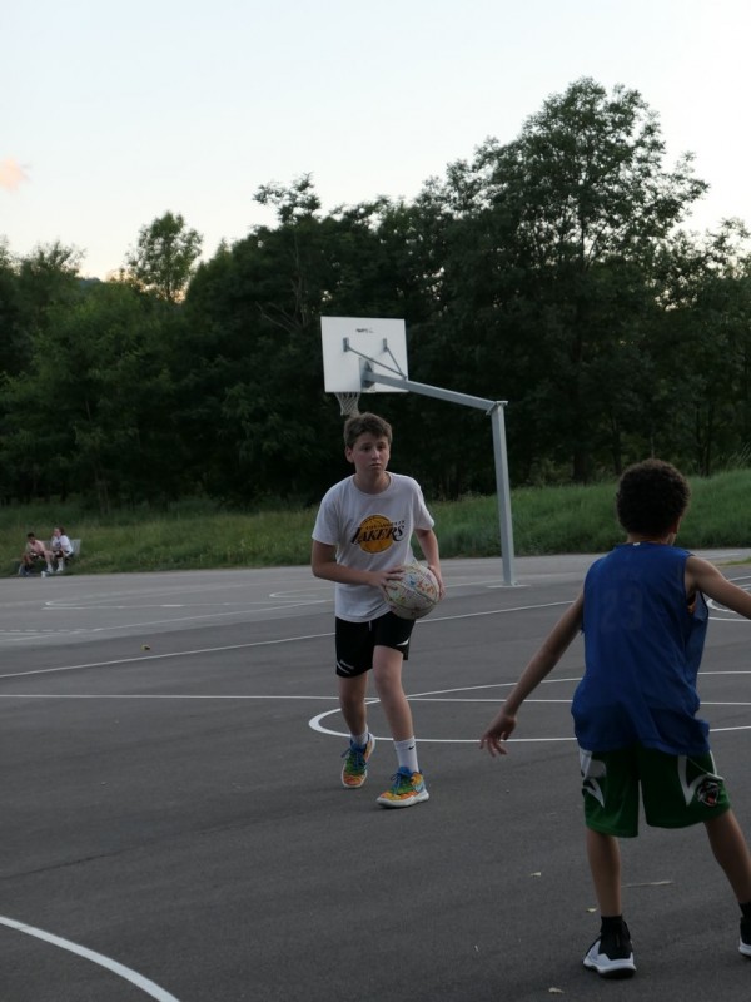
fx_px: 2227
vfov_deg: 25.3
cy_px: 501
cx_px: 376
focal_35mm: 77
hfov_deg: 19.1
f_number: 2.8
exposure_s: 1/250
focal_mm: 26.1
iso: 320
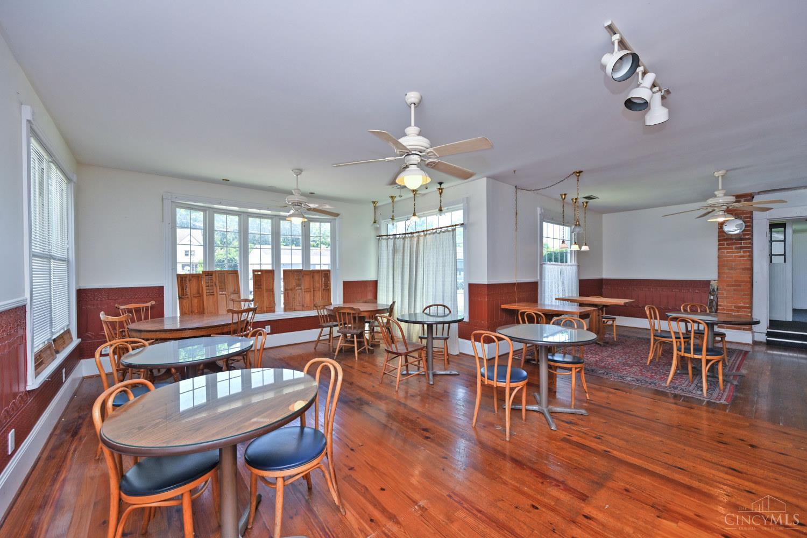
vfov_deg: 81.2
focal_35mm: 14
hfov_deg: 104.3
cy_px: 269
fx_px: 314
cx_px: 404
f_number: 5.6
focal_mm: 14
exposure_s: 1/125
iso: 200
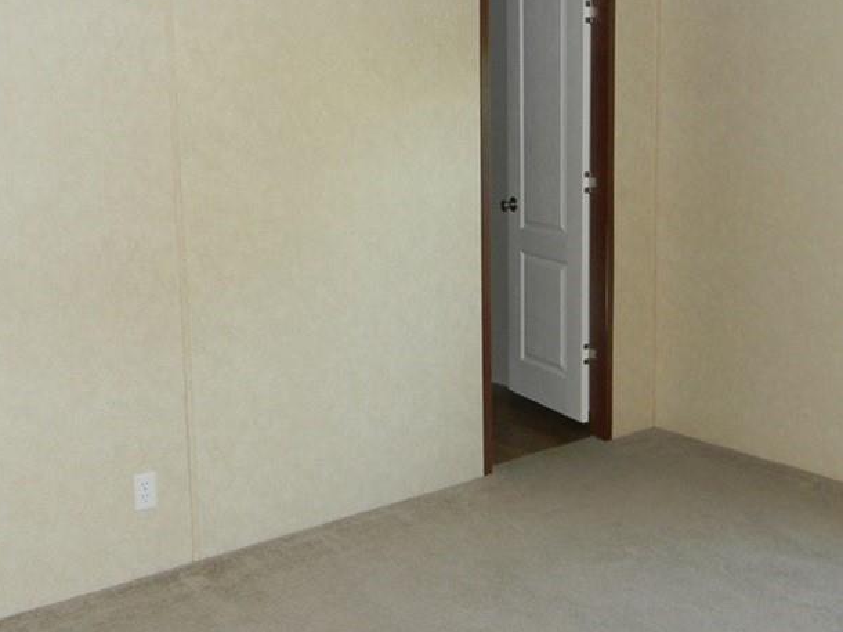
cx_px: 457
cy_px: 280
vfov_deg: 30.8
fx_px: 1144
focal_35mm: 47
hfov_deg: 40.4
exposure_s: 1/26
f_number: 3.5
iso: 200
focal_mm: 5
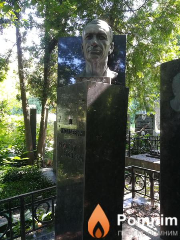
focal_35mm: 26
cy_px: 120
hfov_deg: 53.1
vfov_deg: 67.3
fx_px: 180
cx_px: 90
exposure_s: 1/33.3
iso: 100
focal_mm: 3.83
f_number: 2.2
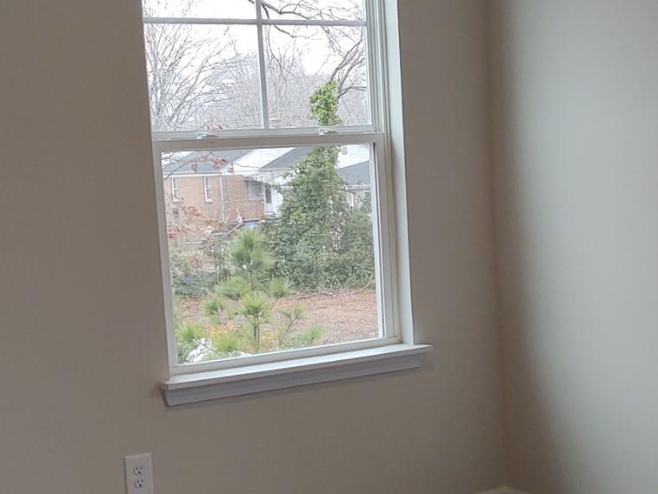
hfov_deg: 26.6
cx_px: 402
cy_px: 301
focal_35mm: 73
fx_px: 1388
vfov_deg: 20.1
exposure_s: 1/123
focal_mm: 4.75
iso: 100
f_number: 1.7
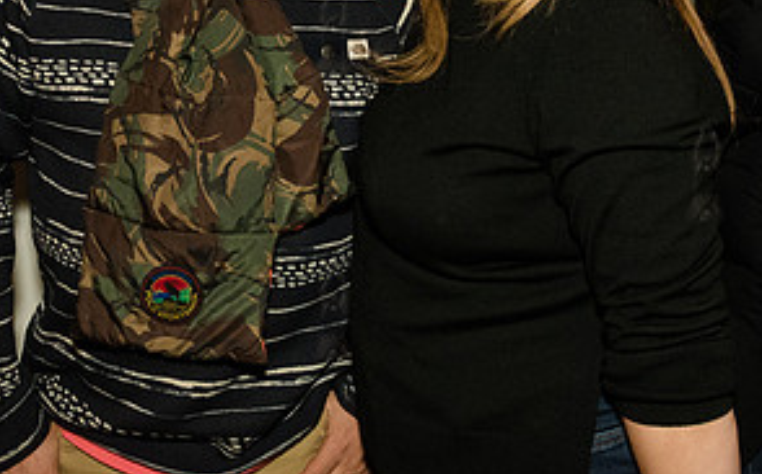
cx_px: 338
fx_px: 1265
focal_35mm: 61
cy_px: 14
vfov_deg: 20.6
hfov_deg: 33.5
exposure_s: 1/160
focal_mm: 26
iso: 4000
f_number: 4.5
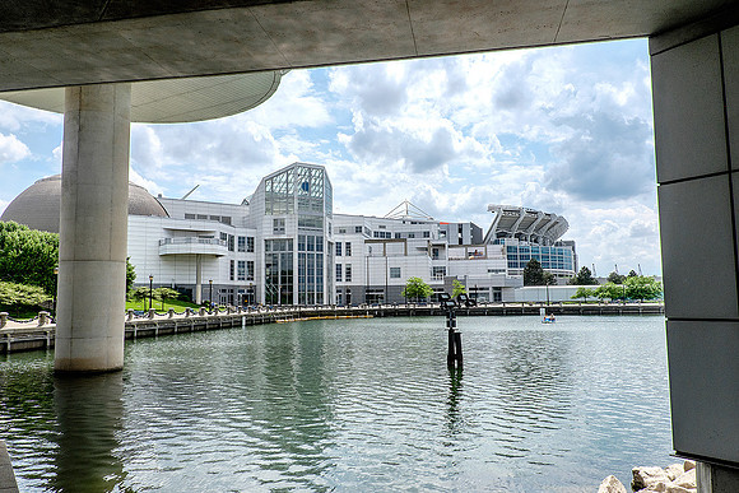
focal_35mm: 27
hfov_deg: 67.4
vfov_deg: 48.0
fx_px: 554
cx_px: 370
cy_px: 246
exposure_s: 1/1400
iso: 400
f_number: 7.1
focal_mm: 18
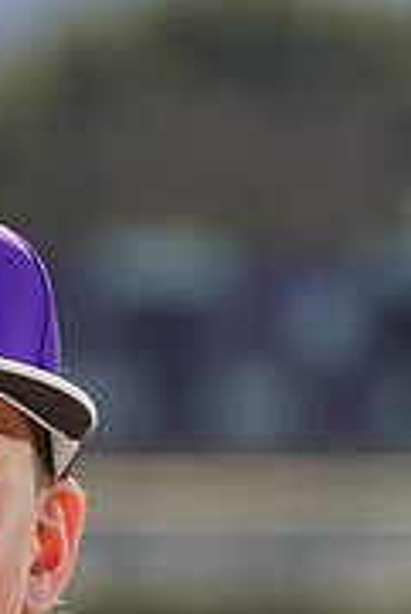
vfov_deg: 2.0
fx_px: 17399
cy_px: 980
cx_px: -155
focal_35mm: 1018
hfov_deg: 1.4
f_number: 9
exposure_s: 1/250
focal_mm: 318
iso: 100
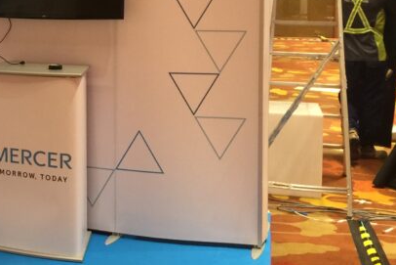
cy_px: 24
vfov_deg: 17.7
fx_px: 836
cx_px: -59
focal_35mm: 76
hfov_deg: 24.5
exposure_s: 1/17
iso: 100
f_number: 2.2
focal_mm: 4.15
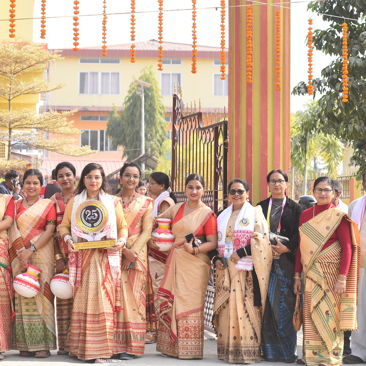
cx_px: -5
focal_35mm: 95
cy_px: 109
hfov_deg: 17.8
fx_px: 1136
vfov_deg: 18.2
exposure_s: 1/800
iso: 200
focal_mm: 50
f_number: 3.5
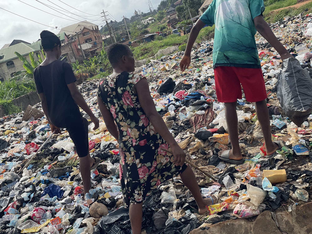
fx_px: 469
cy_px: 117
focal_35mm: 52
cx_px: 156
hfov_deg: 36.8
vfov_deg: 28.0
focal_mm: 6
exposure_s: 1/1089
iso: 25
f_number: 2
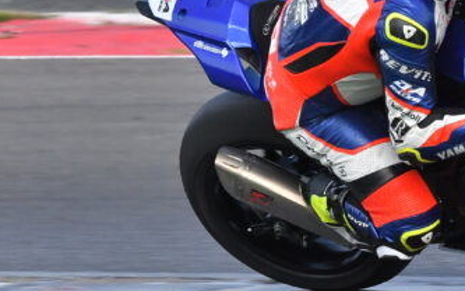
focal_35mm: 1315
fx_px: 16662
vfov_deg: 1.0
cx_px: 496
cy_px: 84
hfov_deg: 1.6
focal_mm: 280
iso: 1000
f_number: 9
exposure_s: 1/1250
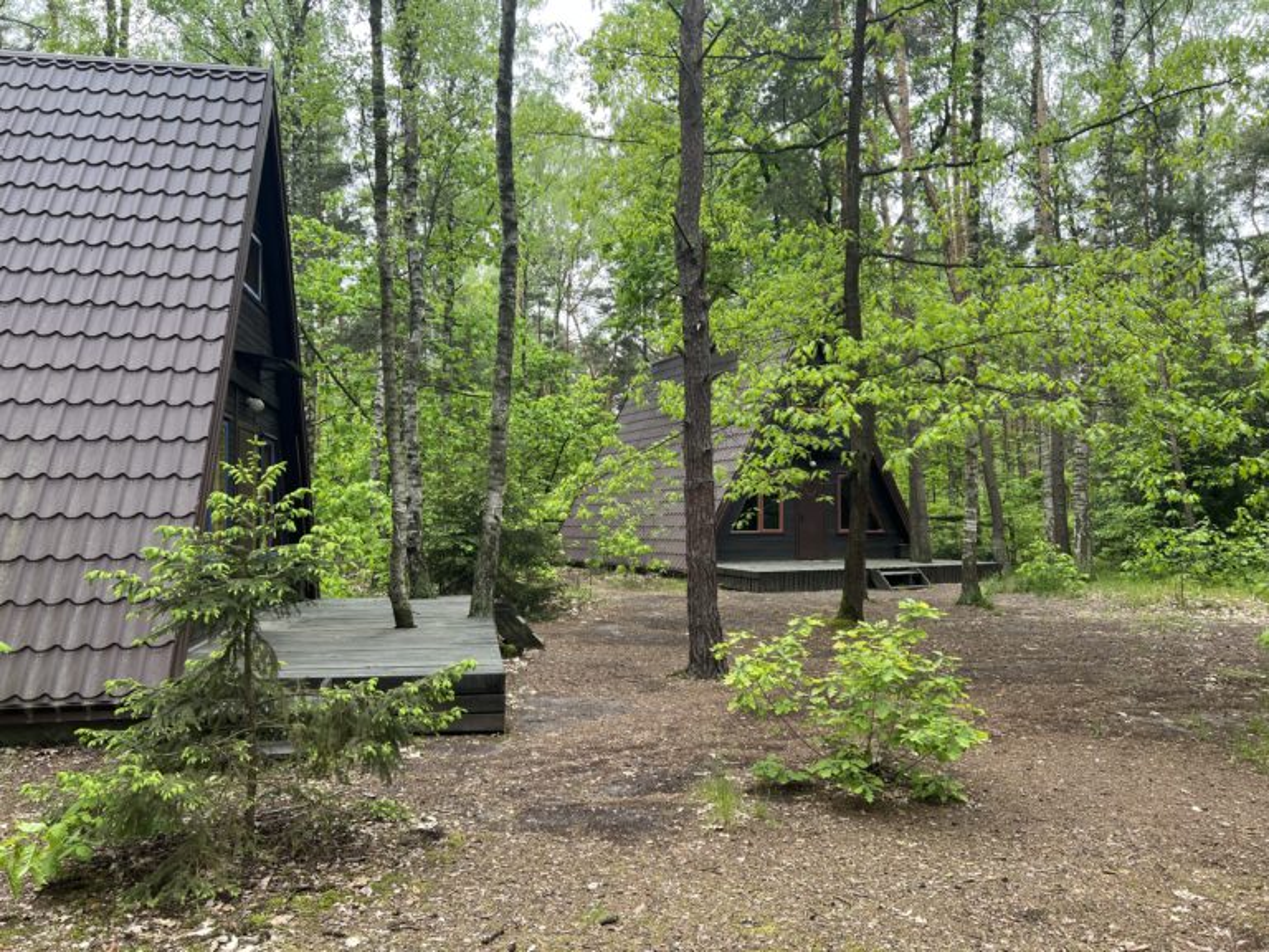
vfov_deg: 53.1
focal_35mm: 26
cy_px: 476
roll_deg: +0.2
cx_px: 634
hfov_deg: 67.3
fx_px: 953
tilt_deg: +2.4
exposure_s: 1/445
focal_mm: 5.7
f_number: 1.5
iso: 50
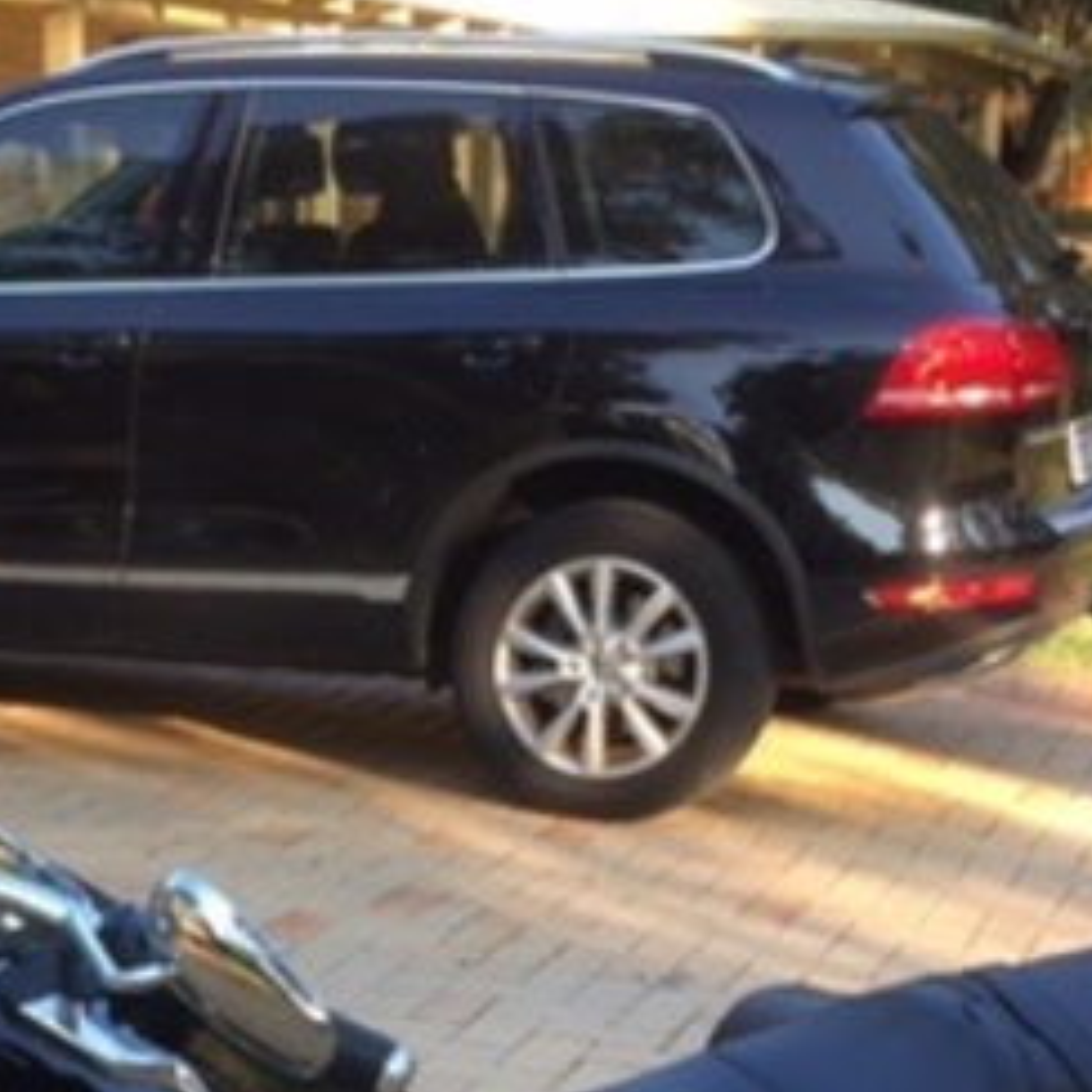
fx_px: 2998
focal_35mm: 84
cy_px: 1222
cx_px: 175
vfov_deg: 19.7
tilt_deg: -17.4
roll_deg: +0.1
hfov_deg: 20.3
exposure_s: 1/134
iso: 32
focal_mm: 4.15
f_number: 2.2
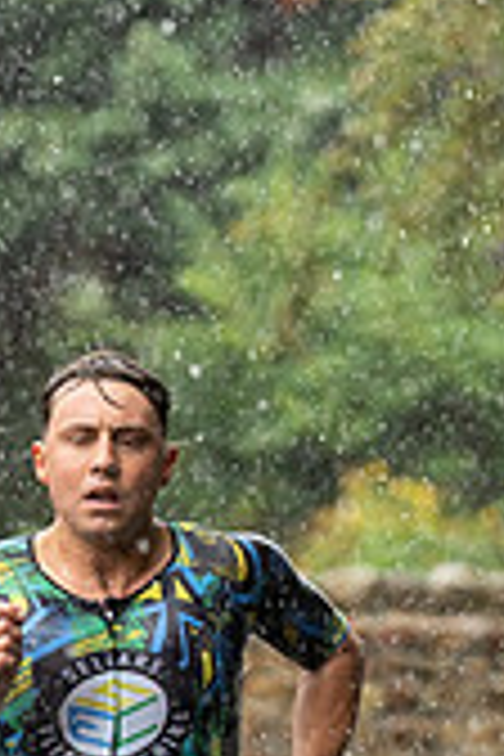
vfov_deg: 3.3
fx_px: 13166
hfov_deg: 2.2
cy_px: 1108
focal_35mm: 627
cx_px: 59
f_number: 3.2
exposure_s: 1/1000
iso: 1000
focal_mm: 134
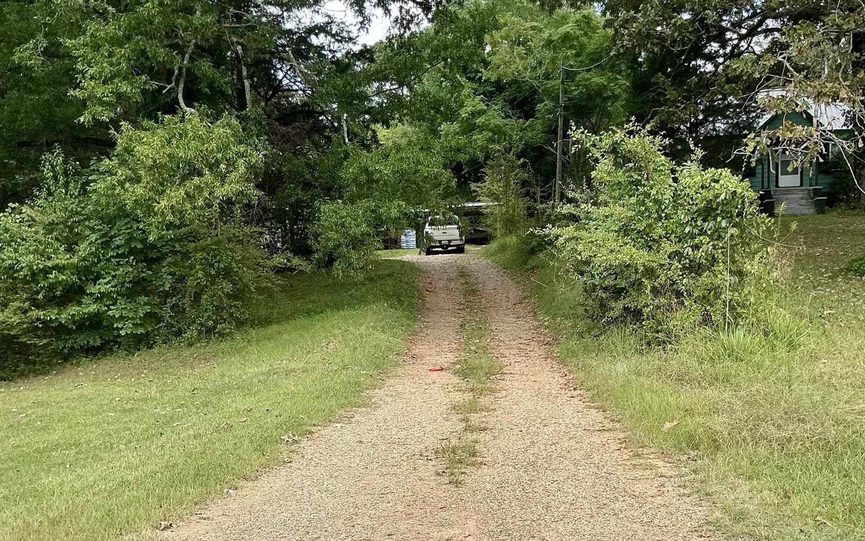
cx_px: 435
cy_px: 389
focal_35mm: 42
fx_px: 990
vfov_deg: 30.2
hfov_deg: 47.2
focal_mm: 3
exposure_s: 1/650
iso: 25
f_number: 1.8
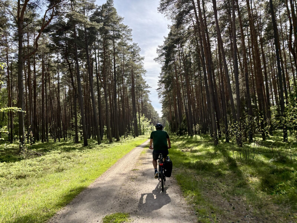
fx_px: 223
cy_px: 112
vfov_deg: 53.1
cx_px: 148
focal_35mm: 26
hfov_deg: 67.3
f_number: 1.6
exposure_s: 1/2857
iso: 50
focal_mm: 5.96
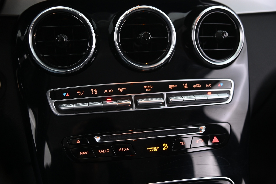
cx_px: 138
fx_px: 337
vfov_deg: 30.5
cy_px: 92
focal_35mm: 44
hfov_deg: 44.5
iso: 2000
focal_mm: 44
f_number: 4
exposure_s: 1/15
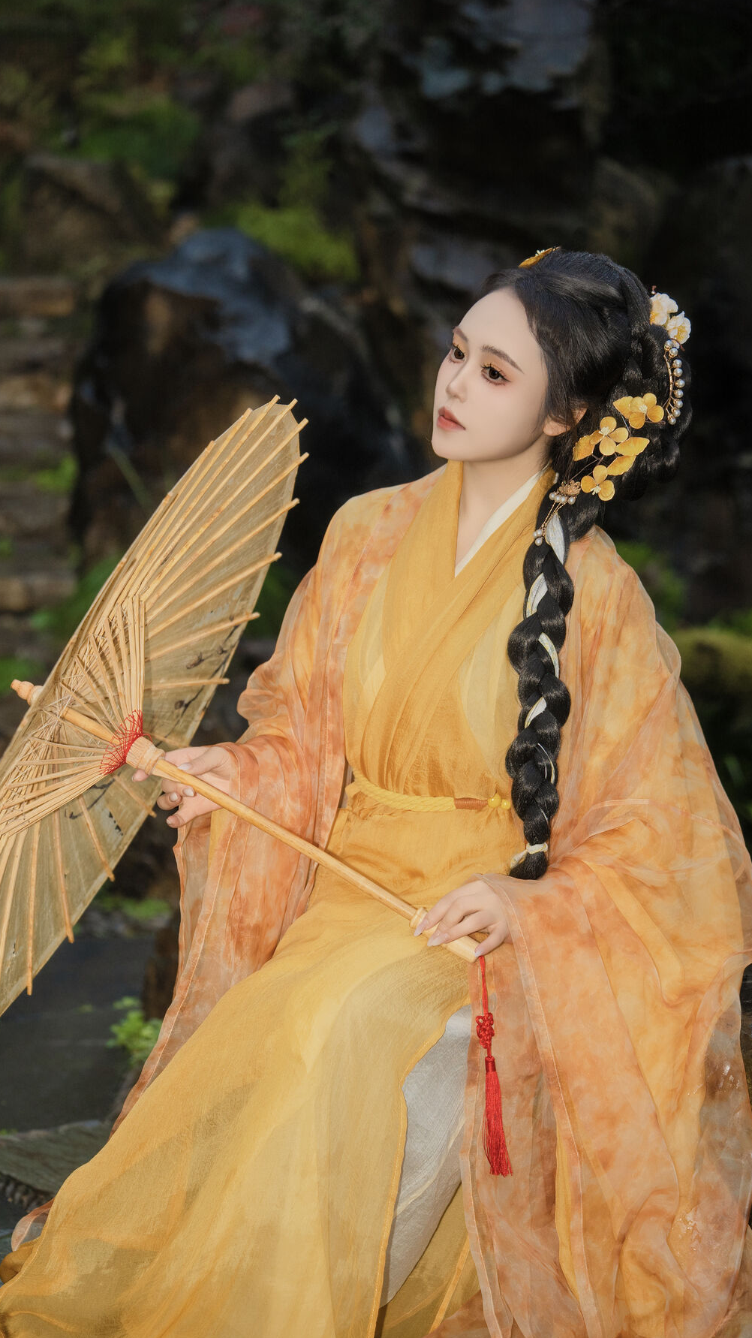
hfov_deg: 13.3
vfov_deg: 23.4
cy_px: 665
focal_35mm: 91
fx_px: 3227
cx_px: 343
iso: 400
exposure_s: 1/125
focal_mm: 86
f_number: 2.8
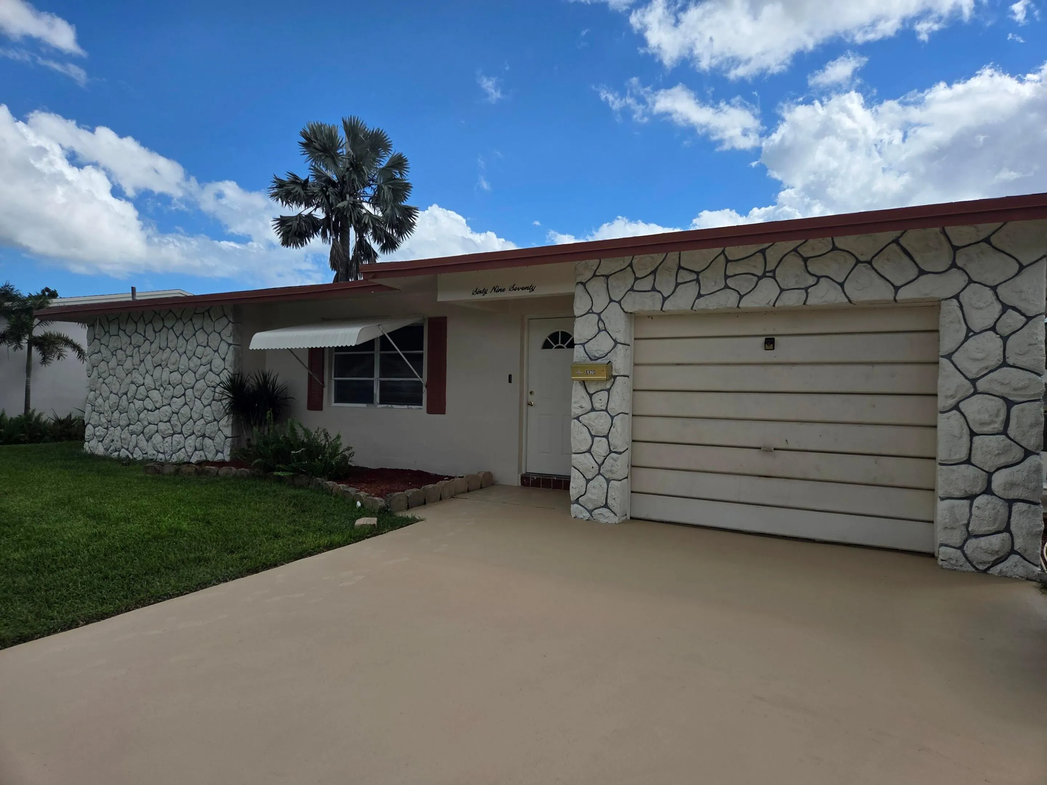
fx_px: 696
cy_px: 392
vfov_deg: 58.9
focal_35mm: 23
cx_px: 524
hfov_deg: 73.9
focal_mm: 5.4
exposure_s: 1/6412
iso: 80
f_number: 1.8
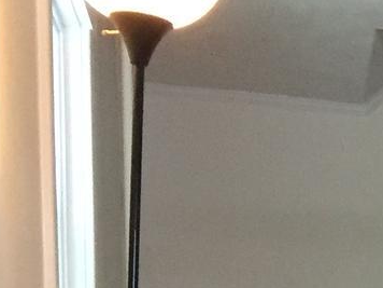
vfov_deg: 8.2
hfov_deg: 10.2
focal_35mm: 167
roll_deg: -0.4
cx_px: 941
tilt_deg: -1.0
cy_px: 671
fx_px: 1848
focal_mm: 4.15
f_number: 2.2
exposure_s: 1/30
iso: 160
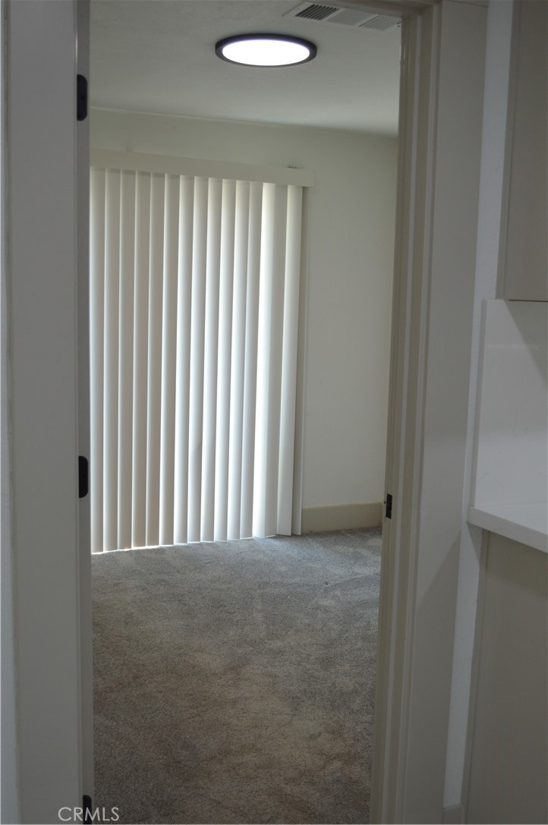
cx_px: 274
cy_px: 412
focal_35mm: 39
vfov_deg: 49.6
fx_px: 893
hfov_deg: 34.1
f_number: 4.2
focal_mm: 26
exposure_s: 1/80
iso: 400
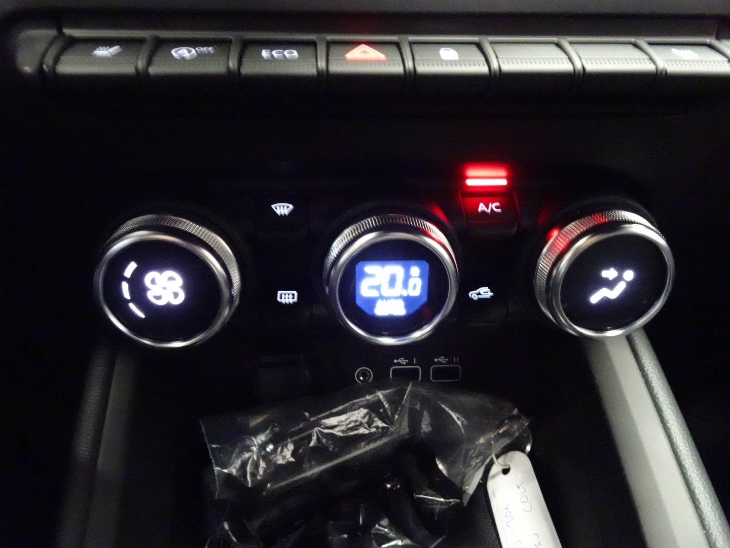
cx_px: 365
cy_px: 274
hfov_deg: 71.6
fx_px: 506
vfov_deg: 56.8
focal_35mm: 24
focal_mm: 4.25
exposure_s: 1/13
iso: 3200
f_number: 3.5
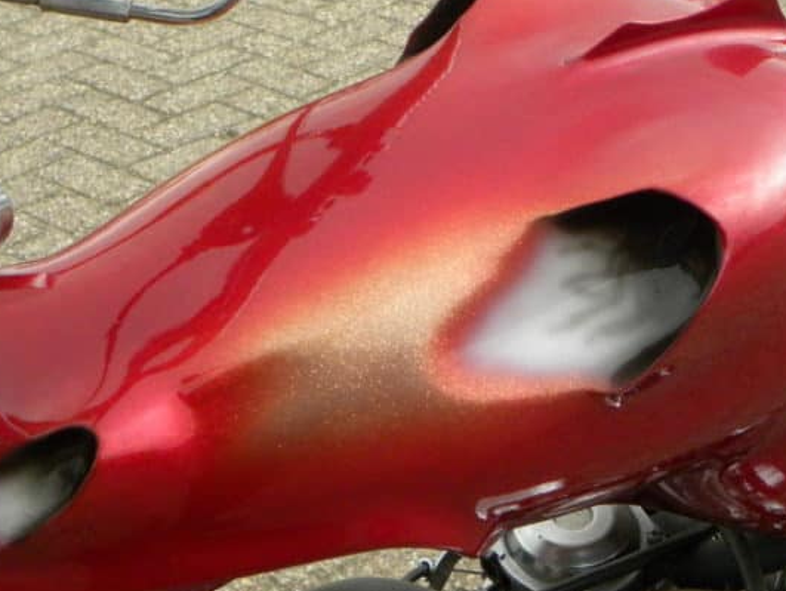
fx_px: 1795
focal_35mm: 79
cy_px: 175
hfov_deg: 24.7
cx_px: 475
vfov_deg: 18.6
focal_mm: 7.3
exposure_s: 1/321
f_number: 3.2
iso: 330
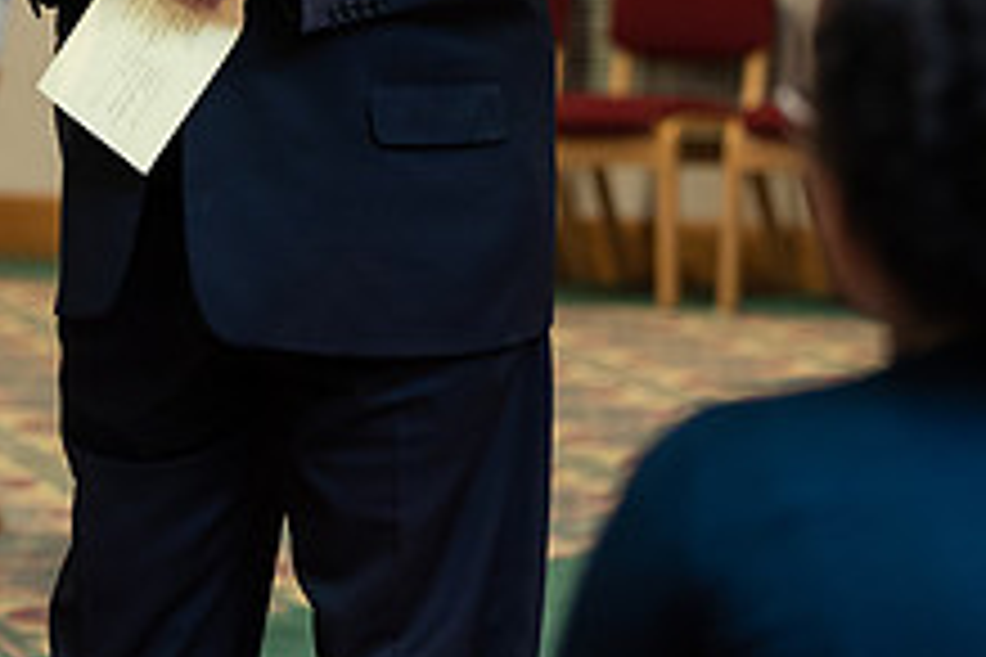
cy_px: -101
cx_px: 473
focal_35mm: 292
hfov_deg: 7.1
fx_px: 7997
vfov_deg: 4.7
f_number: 3.2
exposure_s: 1/200
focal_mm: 110
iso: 2000
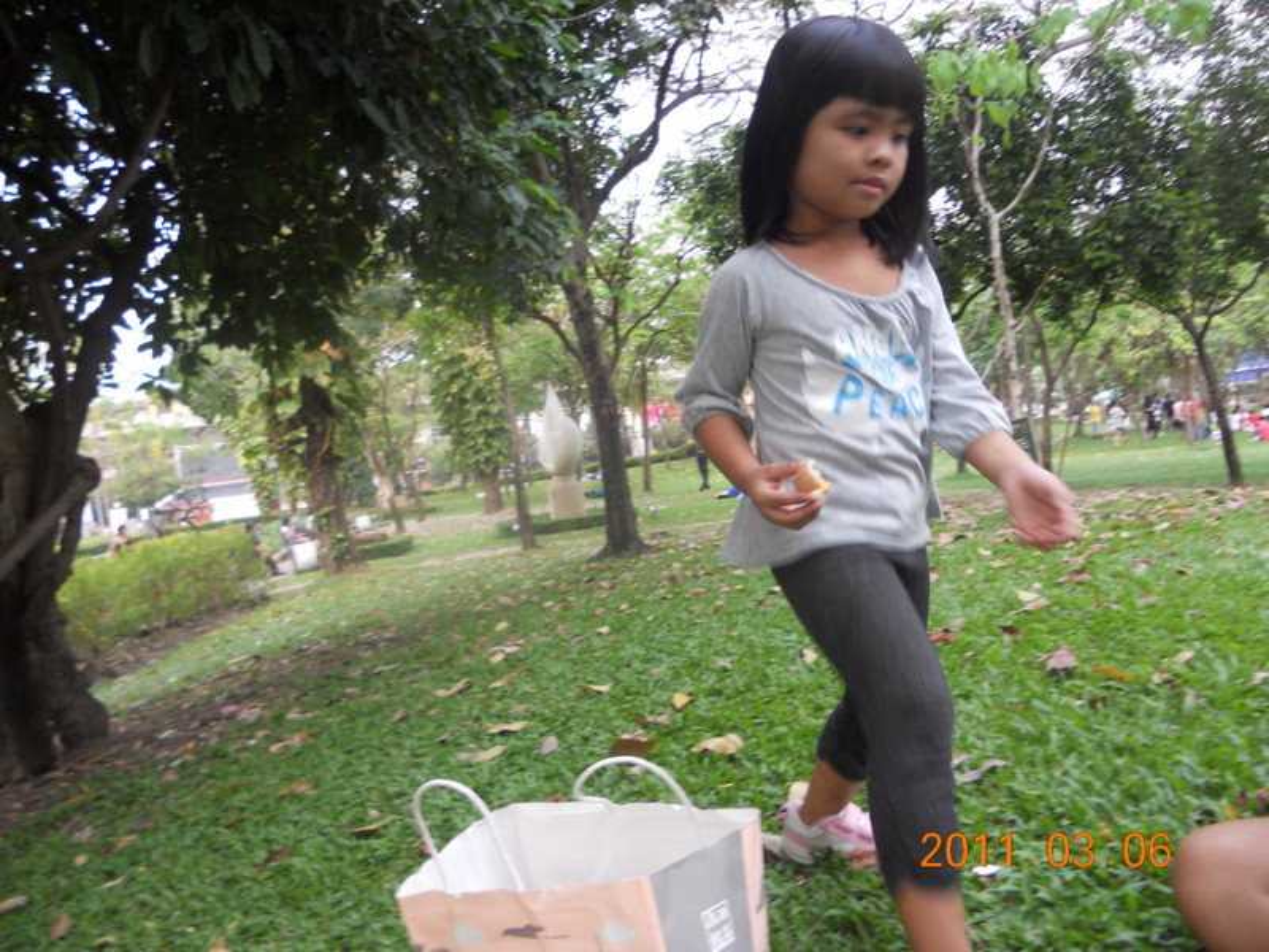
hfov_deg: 65.3
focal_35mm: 27
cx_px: 634
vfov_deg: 51.4
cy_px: 476
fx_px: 990
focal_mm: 4.9
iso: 80
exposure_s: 1/40
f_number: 3.2
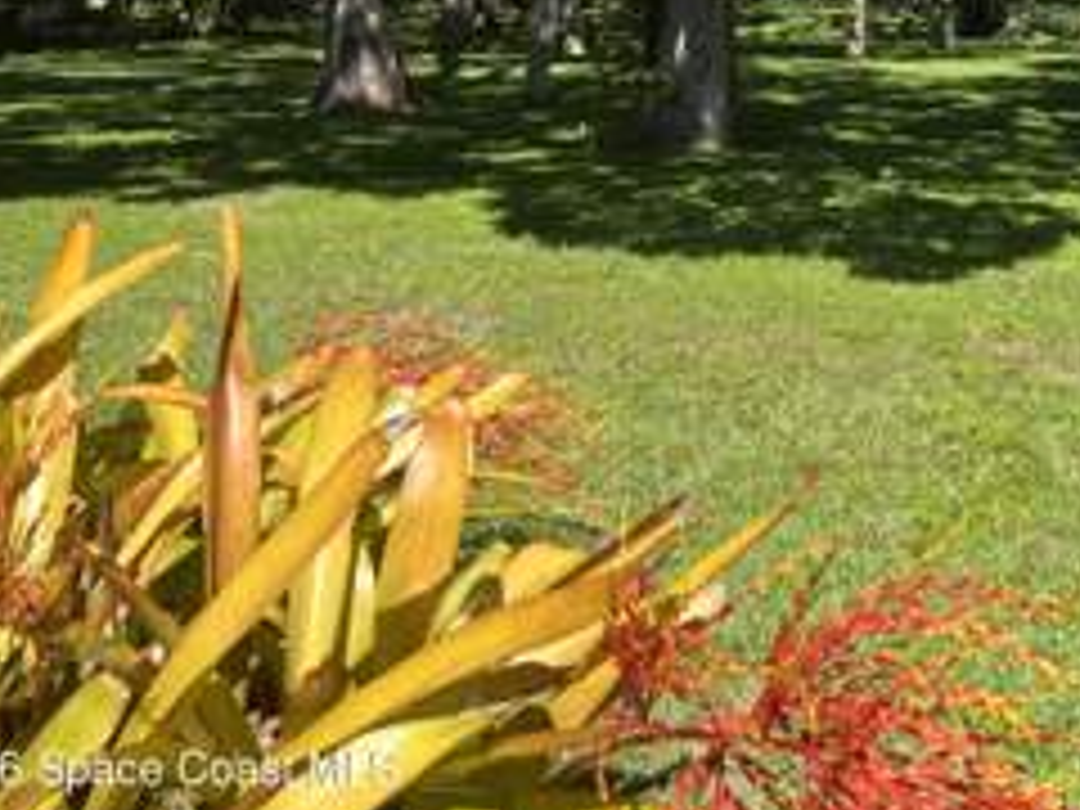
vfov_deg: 26.7
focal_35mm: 52
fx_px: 1622
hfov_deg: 34.8
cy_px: 29
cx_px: 963
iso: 50
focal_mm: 5.7
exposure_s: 1/1934
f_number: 1.5
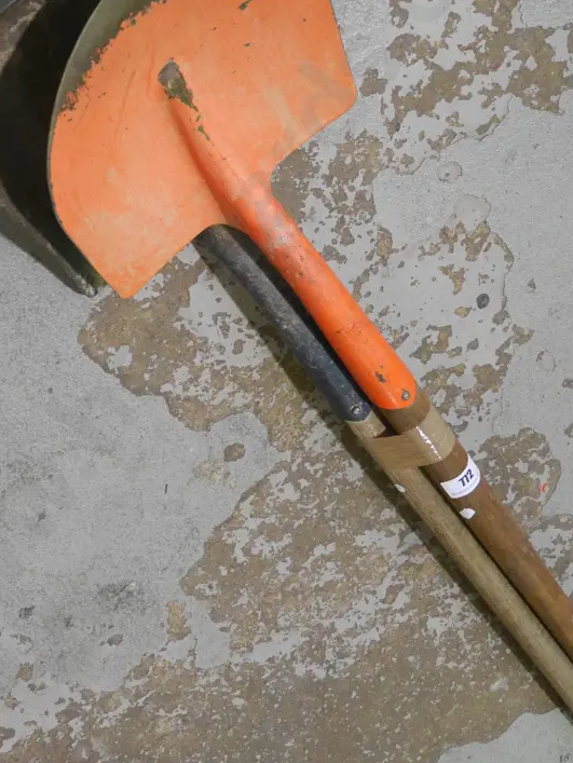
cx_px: 237
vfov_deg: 34.5
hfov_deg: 26.5
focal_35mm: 55
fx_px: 1213
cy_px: 239
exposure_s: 1/60
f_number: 4.3
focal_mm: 19
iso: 3200
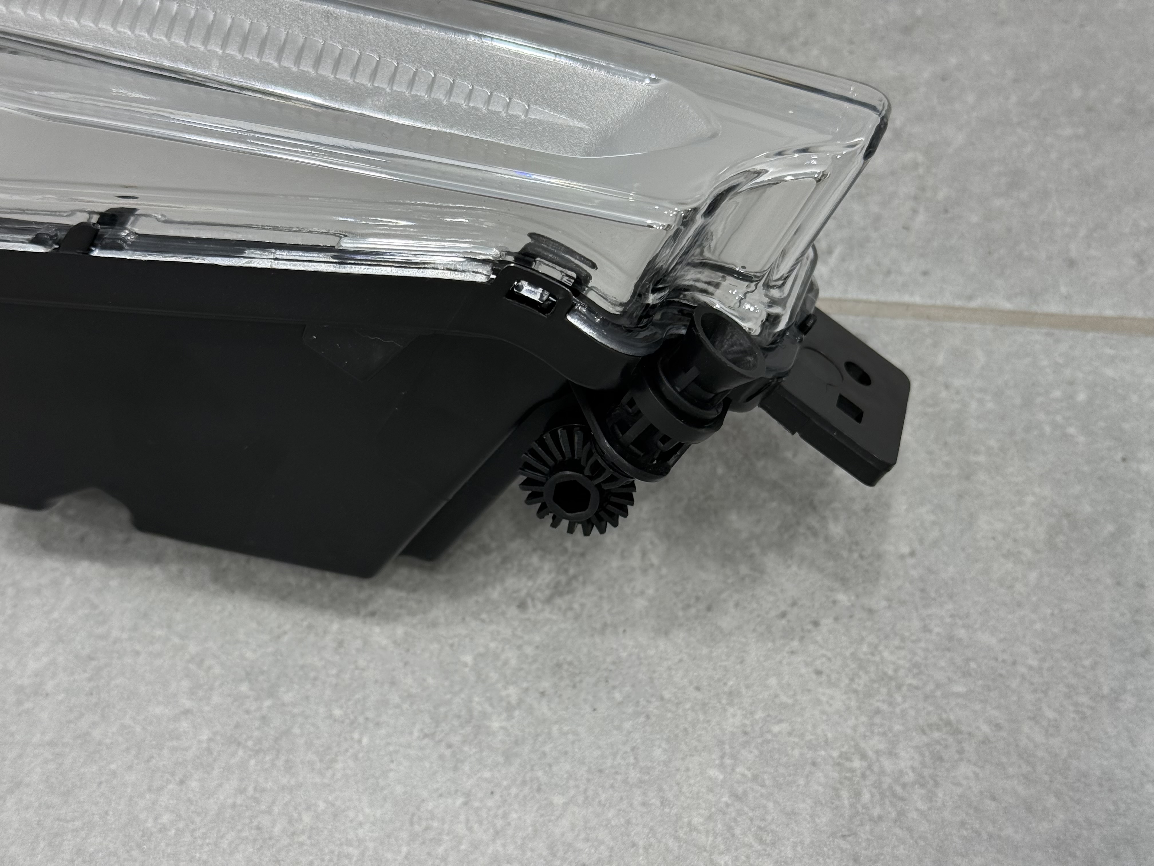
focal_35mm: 48
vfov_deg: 30.3
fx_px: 1600
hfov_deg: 39.7
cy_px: 433
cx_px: 577
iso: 100
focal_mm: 6.76
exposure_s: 1/330
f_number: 1.78
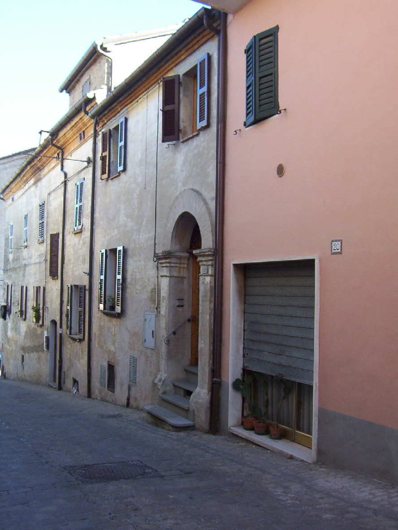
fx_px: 552
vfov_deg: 51.4
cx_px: 199
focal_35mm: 36
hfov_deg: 39.7
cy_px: 265
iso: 100
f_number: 2.76
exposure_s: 1/310
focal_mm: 5.54
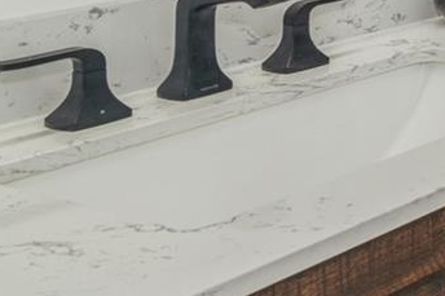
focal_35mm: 79
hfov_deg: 16.0
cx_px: 1008
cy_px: -216
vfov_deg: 15.2
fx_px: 976
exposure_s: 1/40
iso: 200
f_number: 8
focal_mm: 17
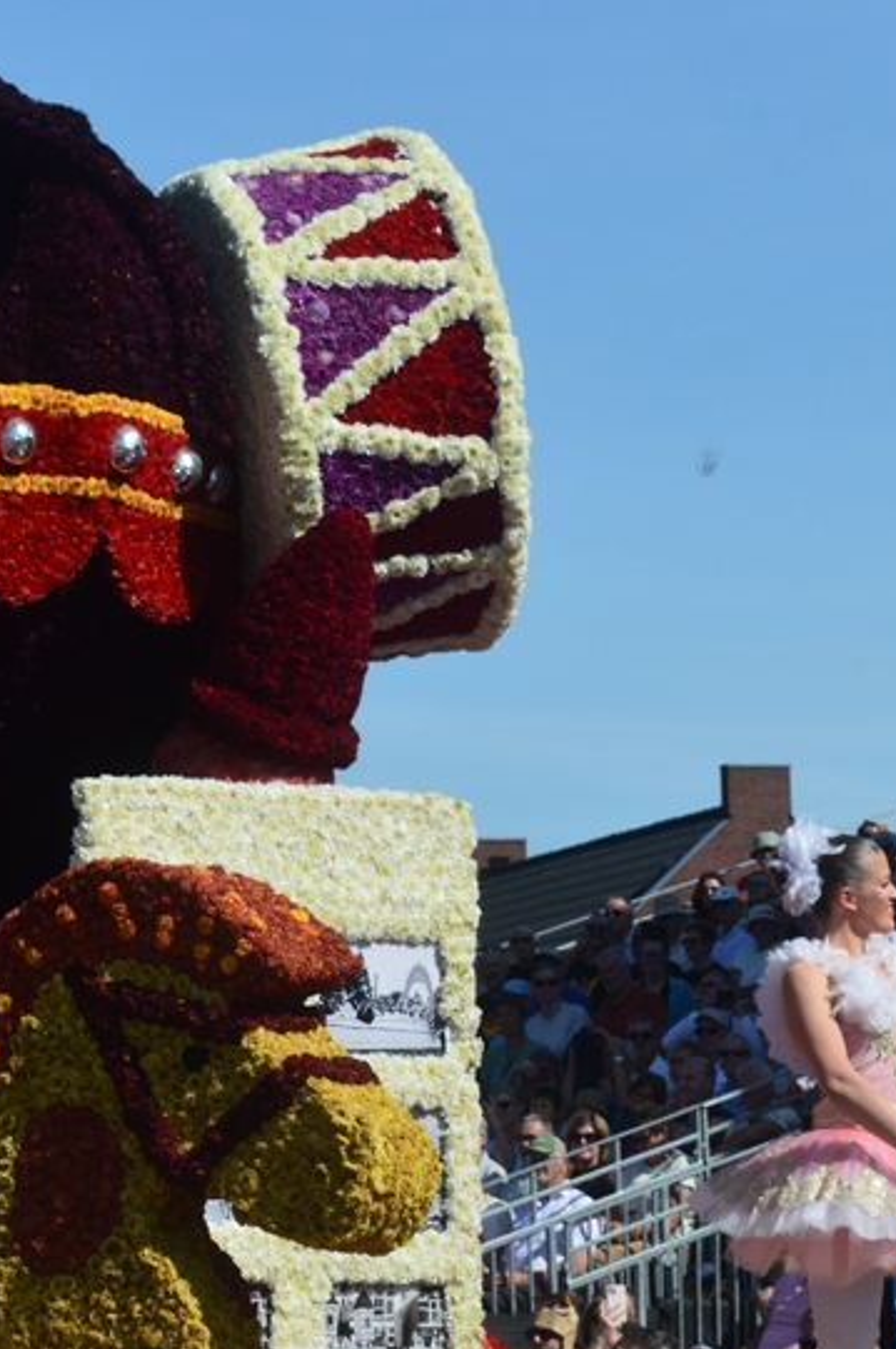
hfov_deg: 8.3
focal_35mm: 165
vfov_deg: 12.4
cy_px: 887
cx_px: 626
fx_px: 6171
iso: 400
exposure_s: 1/400
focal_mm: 55
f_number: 11
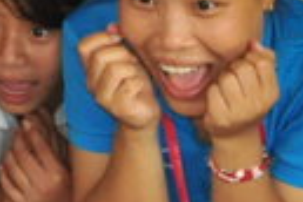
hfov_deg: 4.6
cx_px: 106
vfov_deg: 3.0
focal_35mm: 451
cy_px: 460
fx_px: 3796
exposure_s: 1/200
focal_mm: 38
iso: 800
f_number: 7.1
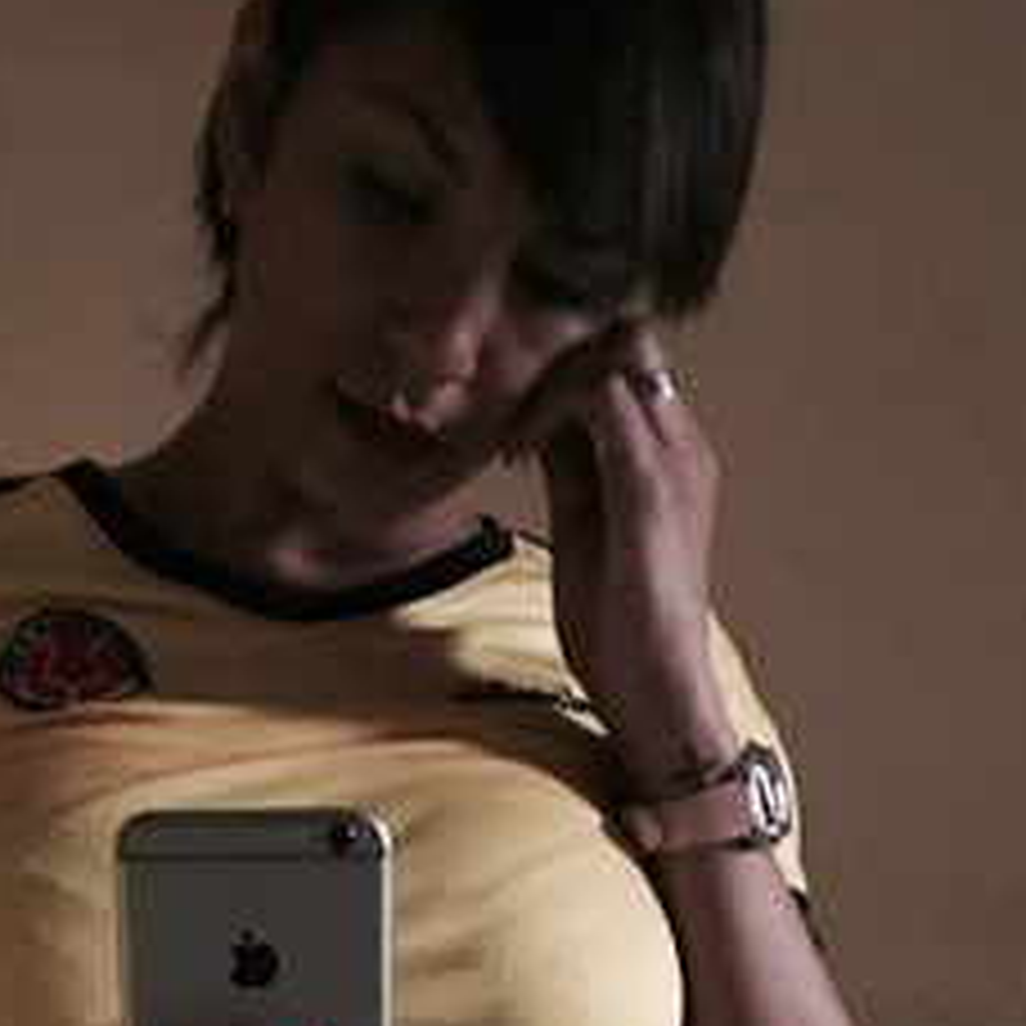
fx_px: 2414
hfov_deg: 23.8
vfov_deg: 21.2
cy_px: 1413
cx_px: 266
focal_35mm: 72
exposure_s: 1/4
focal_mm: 4.15
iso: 100
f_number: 2.2
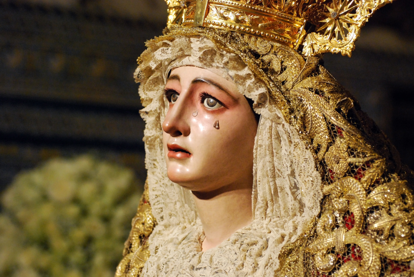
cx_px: 207
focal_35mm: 165
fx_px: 1899
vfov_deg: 8.3
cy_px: 138
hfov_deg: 12.4
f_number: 4.8
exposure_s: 1/30
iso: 1600
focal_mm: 110
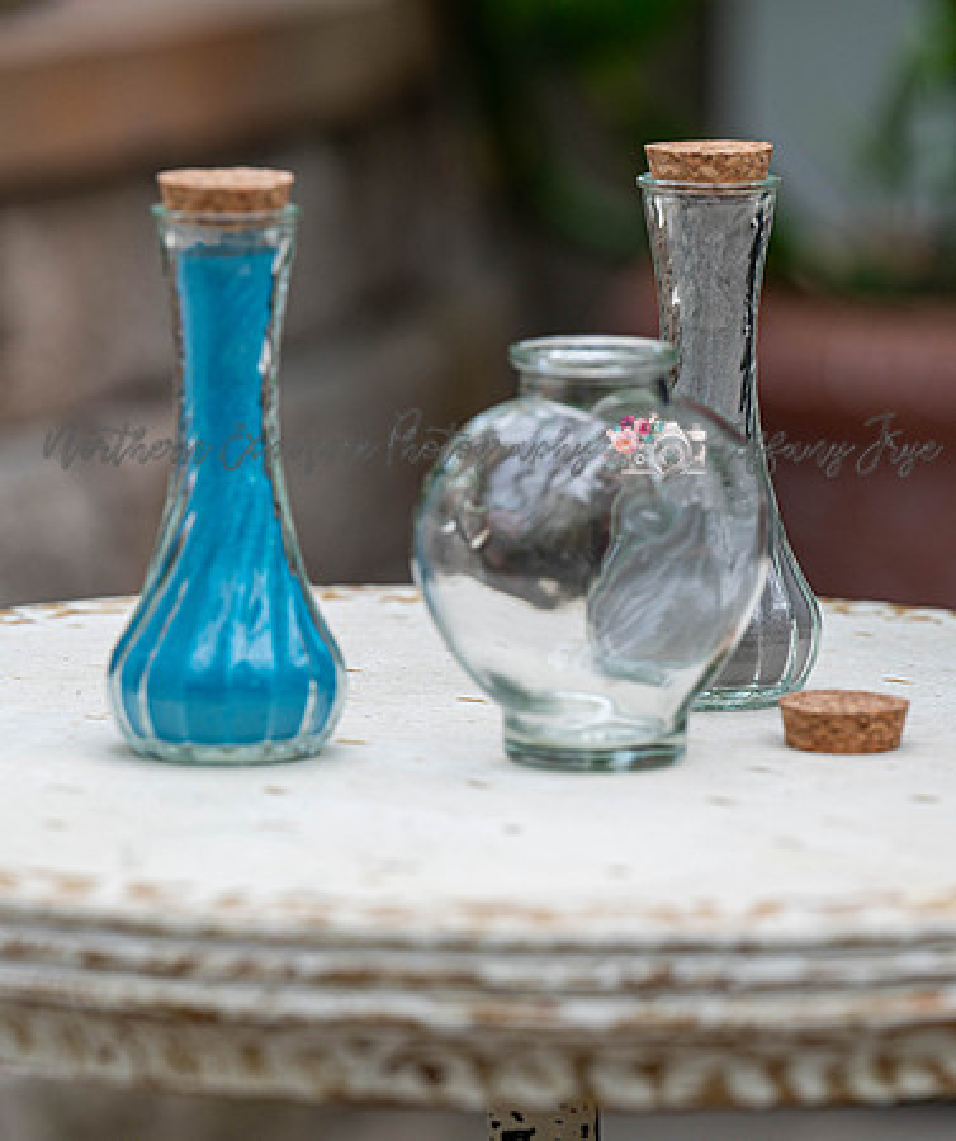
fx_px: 6897
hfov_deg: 7.9
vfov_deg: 9.5
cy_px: 570
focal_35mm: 200
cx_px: 473
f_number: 4
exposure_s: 1/500
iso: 360
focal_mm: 145
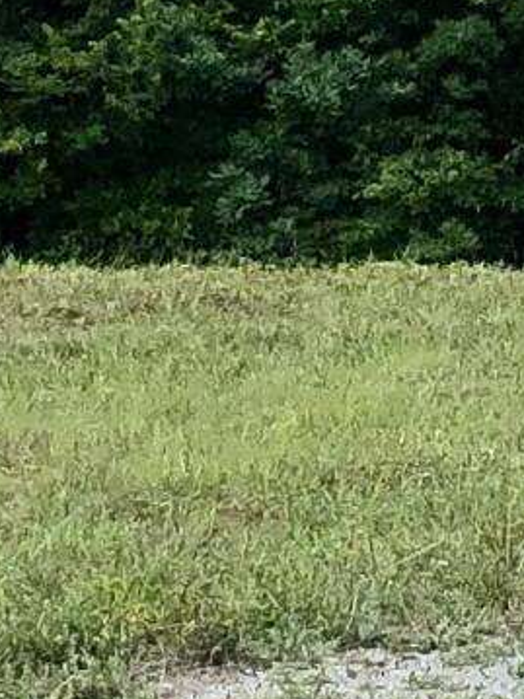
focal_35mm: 234
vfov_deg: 8.3
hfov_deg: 6.3
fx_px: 4726
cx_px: 664
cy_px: -292
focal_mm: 4
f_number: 1.8
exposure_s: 1/2000
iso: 20
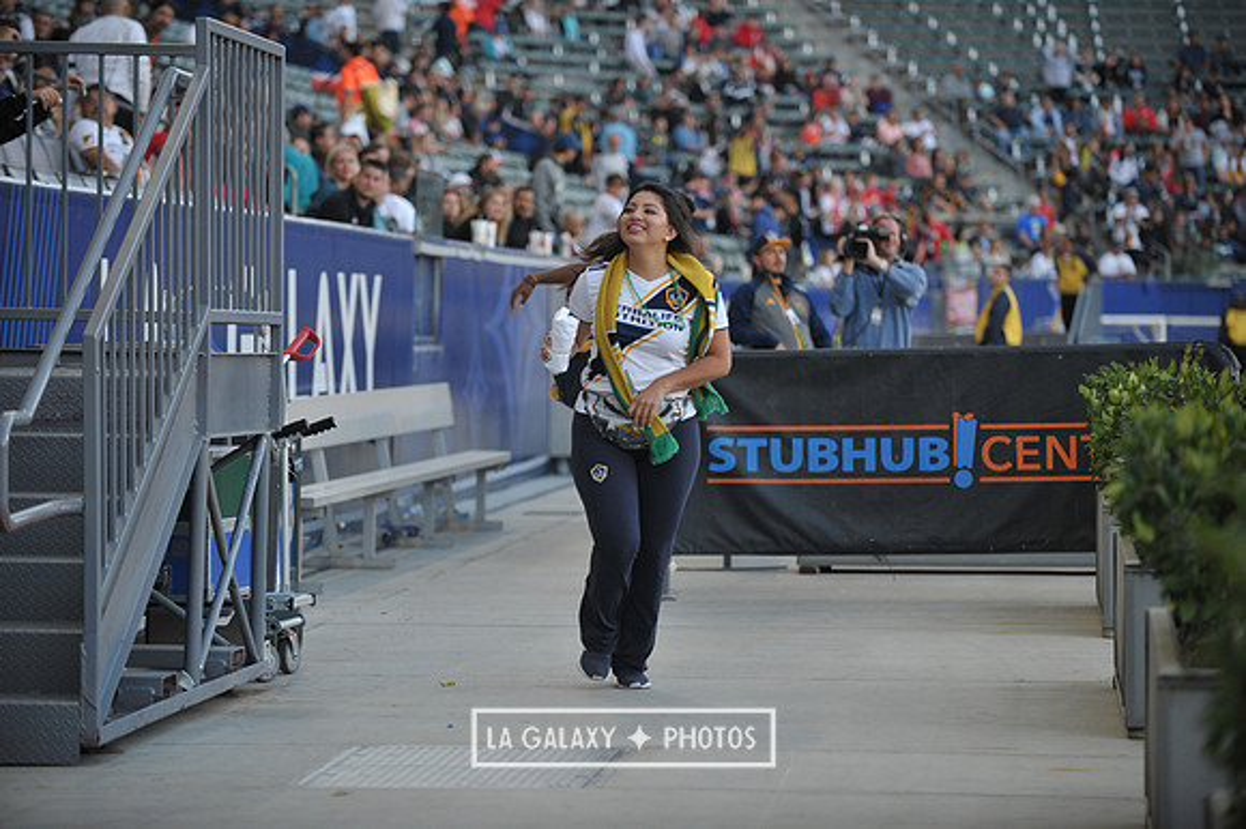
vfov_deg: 11.0
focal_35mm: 125
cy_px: 414
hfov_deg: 16.4
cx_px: 623
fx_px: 4324
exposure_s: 1/640
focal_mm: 125
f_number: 2.8
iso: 800
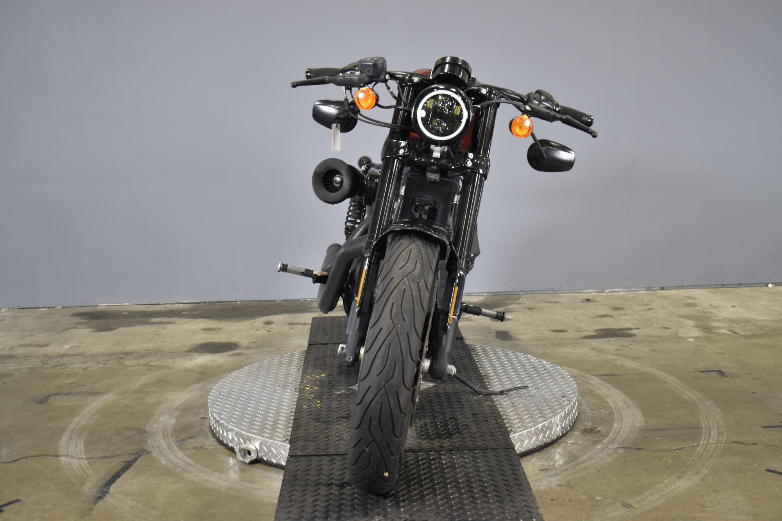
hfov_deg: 45.0
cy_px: 260
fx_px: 945
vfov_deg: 30.8
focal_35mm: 44
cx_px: 391
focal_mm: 29
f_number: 4.2
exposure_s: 1/15
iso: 400
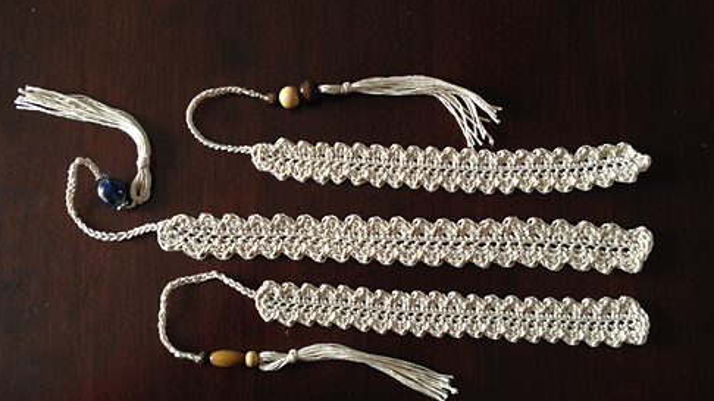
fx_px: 700
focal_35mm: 37
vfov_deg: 31.9
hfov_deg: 54.0
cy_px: 221
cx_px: 360
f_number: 2.4
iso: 50
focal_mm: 4.12
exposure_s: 1/20
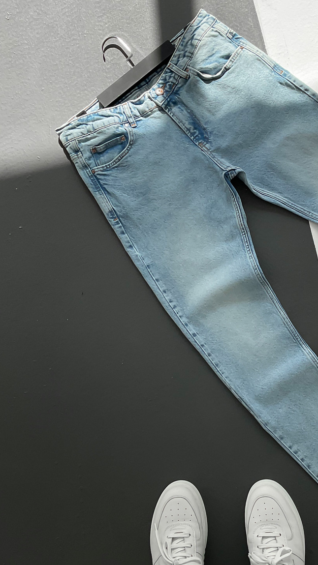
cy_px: 285
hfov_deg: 26.5
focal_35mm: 44
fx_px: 660
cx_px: 265
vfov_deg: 46.4
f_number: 1.8
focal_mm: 3
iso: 16
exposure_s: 1/730
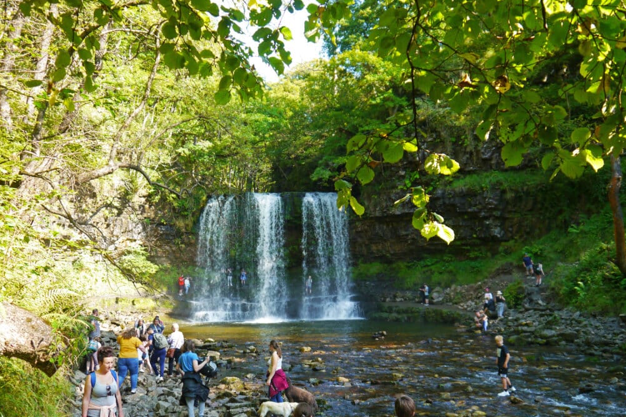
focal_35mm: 34
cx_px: 315
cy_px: 227
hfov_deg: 55.8
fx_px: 591
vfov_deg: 38.9
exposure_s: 1/100
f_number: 4
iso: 160
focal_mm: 16
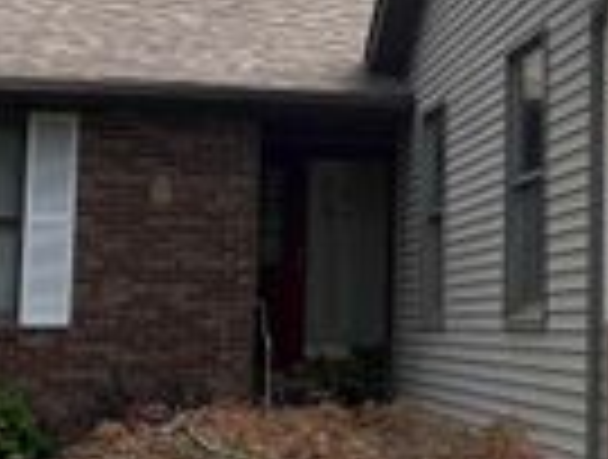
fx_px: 1691
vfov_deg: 15.4
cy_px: 119
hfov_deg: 19.6
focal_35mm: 96
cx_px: 653
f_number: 1.6
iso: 50
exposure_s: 1/5348
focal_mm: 5.96
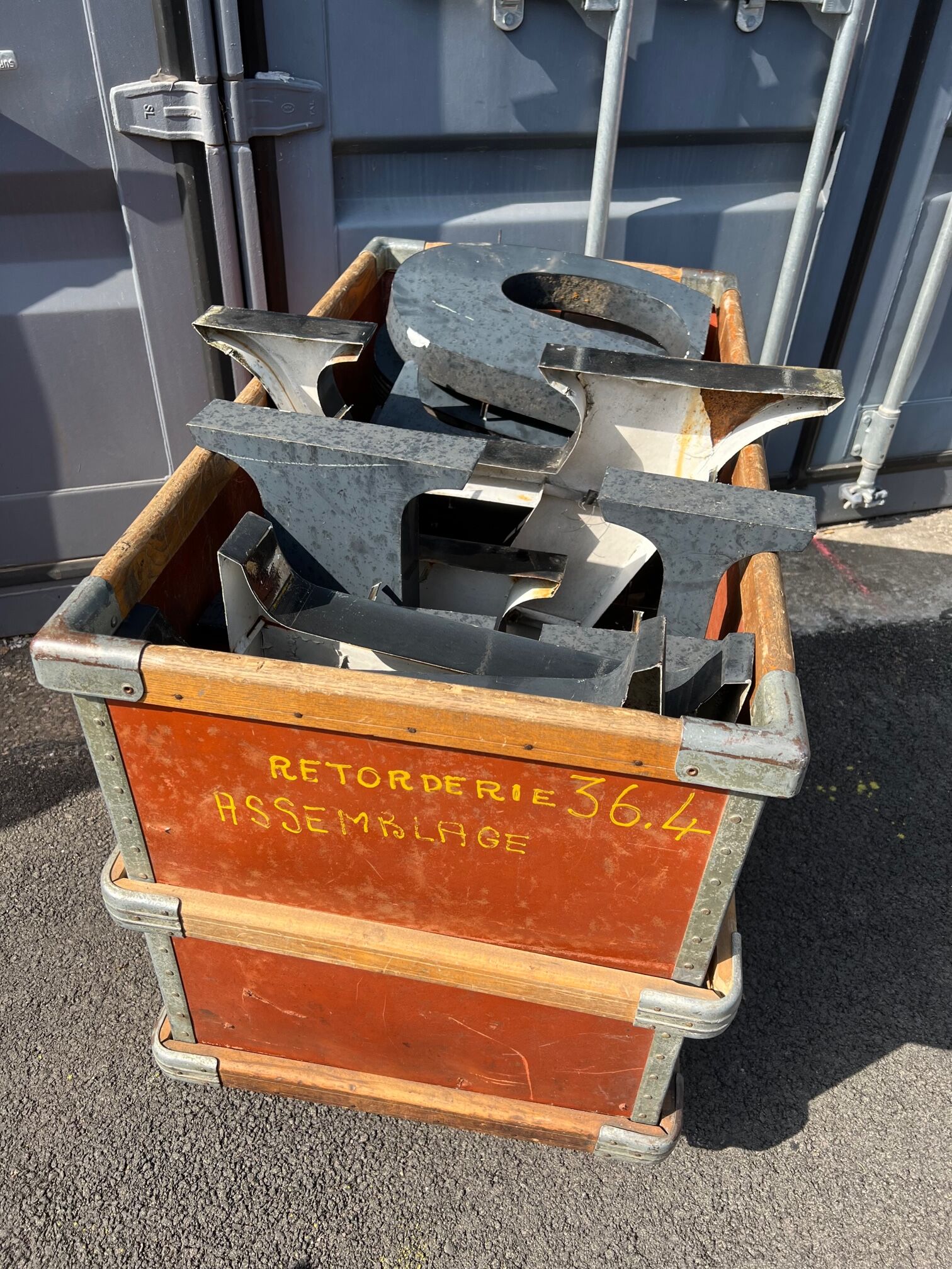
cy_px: 634
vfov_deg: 67.3
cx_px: 476
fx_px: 953
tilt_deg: -38.1
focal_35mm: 26
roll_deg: -1.3
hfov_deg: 53.1
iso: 50
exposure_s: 1/1361
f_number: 1.5
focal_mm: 5.7
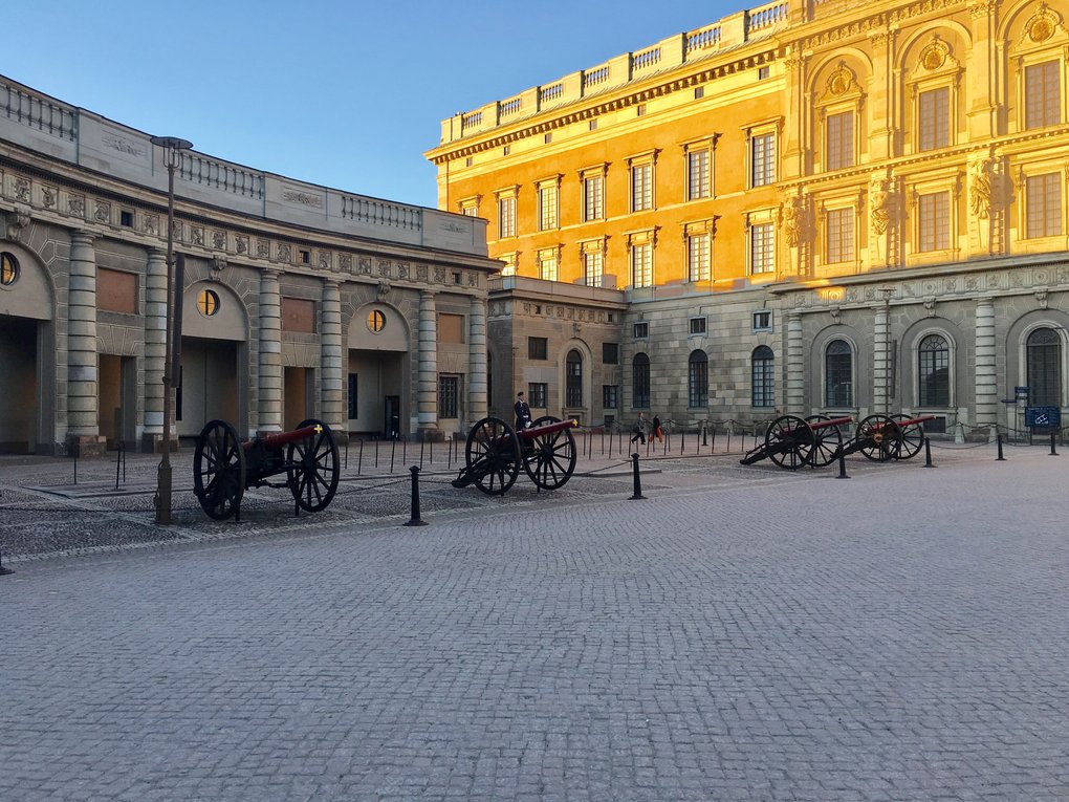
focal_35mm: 29
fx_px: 896
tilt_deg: +1.9
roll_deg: -0.6
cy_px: 401
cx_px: 534
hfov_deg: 61.7
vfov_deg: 48.2
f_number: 2.2
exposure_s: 1/203
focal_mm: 4.15
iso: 25
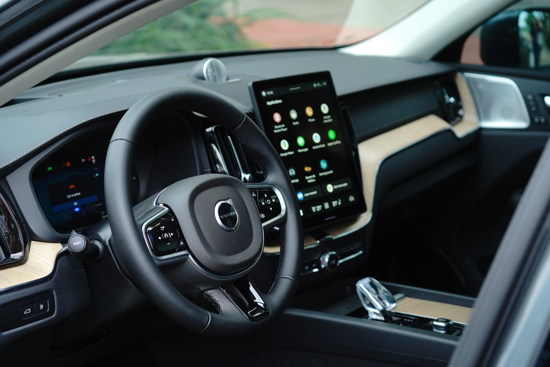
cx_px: 275
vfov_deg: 19.5
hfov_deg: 28.8
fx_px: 1069
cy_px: 184
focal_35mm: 70
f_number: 4.5
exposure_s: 1/400
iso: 640
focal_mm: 70
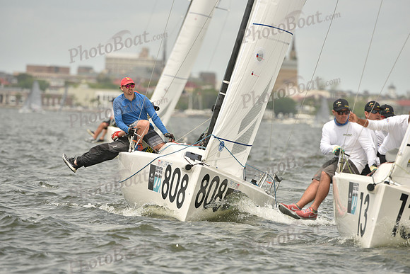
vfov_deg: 3.4
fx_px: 4556
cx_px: 205
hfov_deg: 5.2
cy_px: 137
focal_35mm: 400
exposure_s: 1/1250
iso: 320
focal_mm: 400
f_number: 6.3
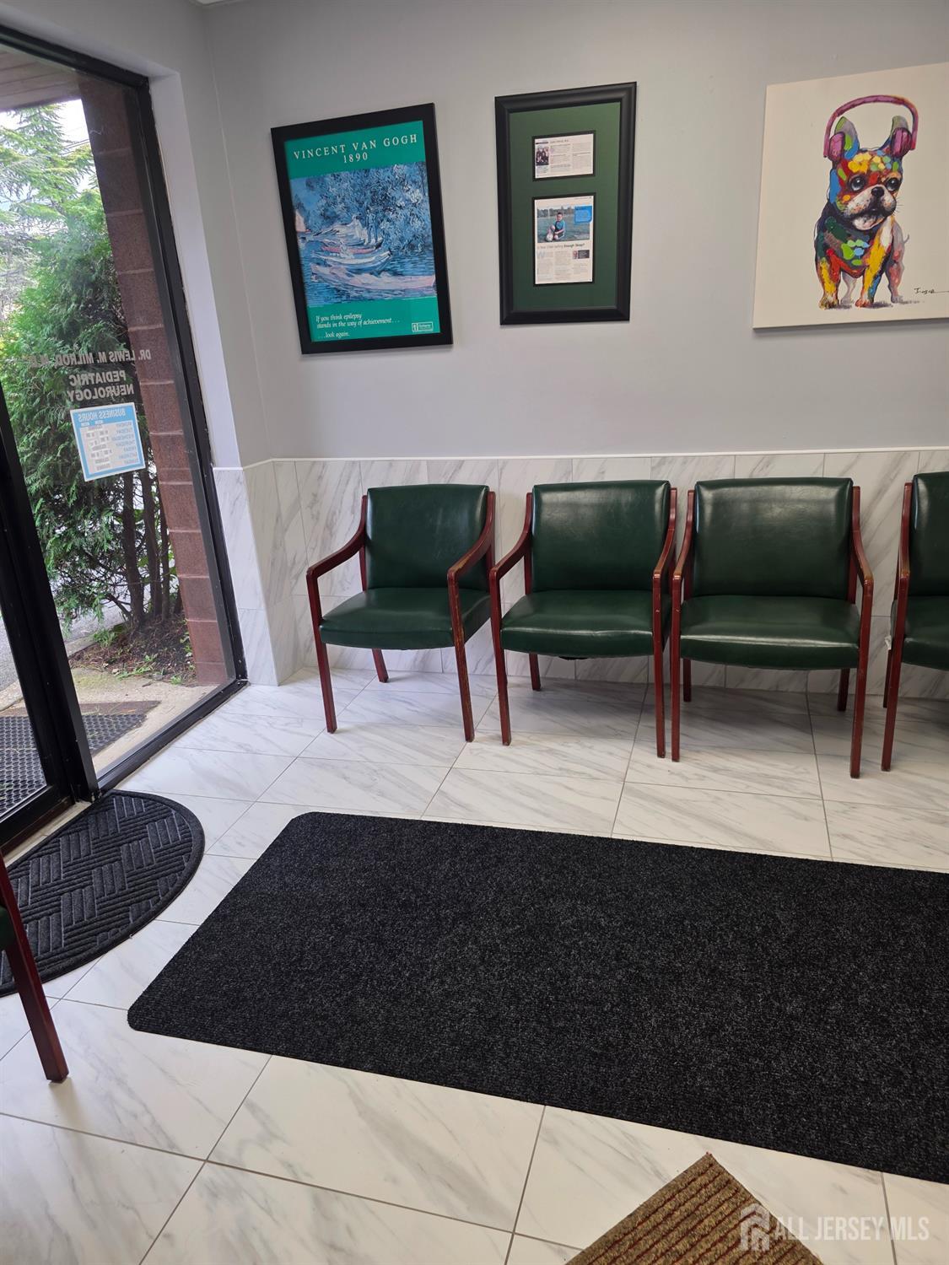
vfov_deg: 73.9
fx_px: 841
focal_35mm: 23
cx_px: 474
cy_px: 632
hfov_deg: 58.9
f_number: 1.7
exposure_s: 1/120
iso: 100
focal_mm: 6.3
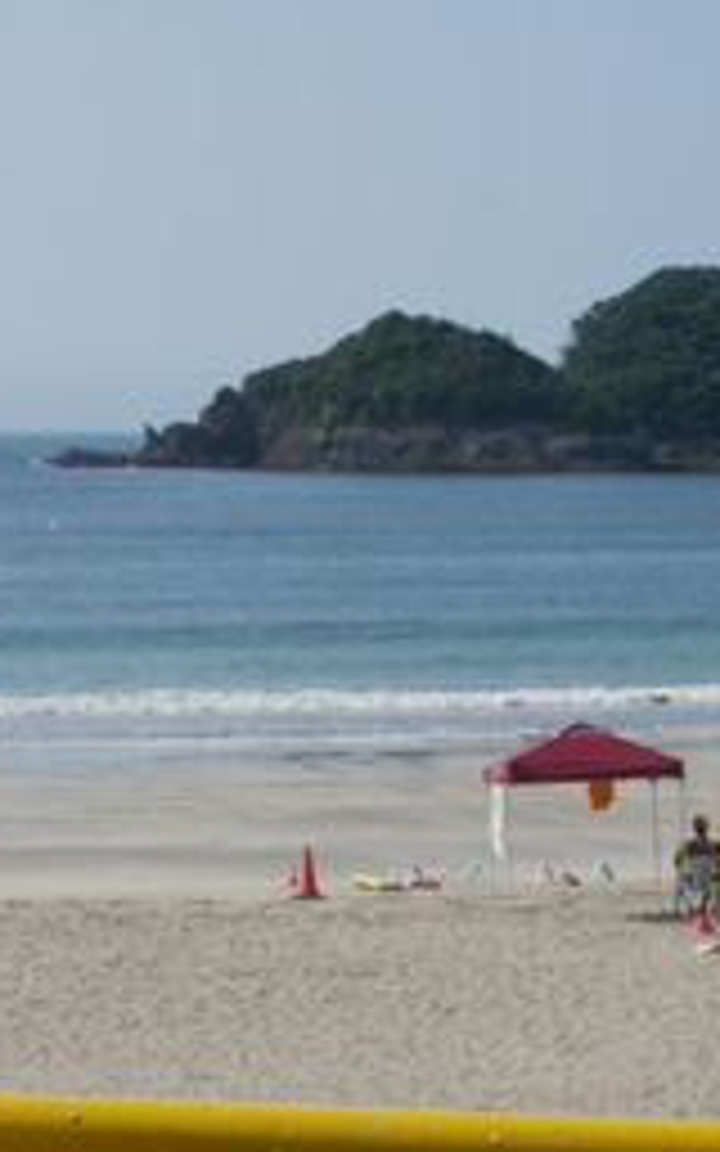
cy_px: 1336
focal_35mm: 115
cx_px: 623
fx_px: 3611
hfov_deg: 11.3
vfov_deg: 17.4
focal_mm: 17
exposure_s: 1/800
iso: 200
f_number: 8
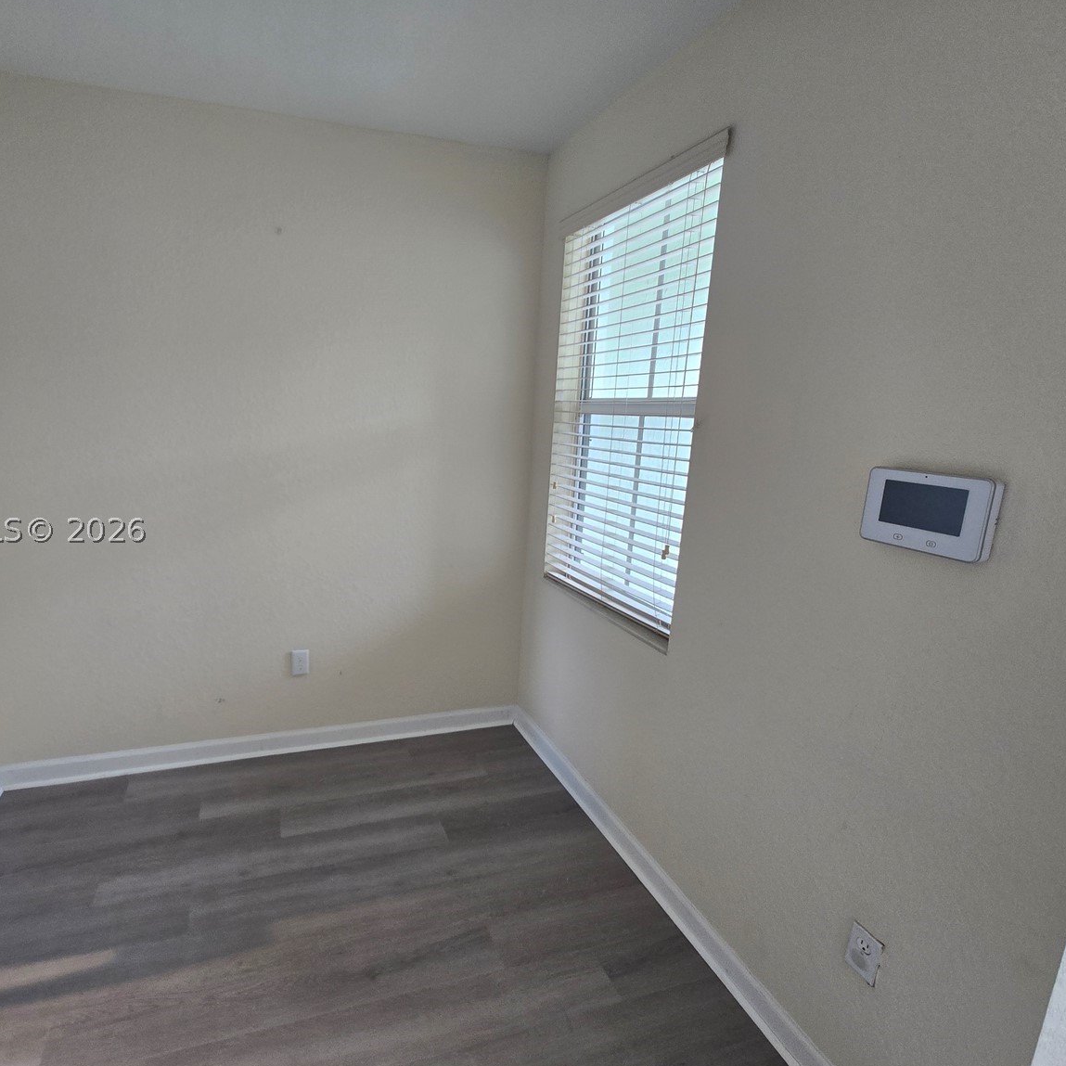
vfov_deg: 87.4
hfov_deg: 86.4
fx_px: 557
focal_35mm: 16
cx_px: 430
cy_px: 530
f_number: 2.2
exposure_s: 1/60
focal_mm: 2.2
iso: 100
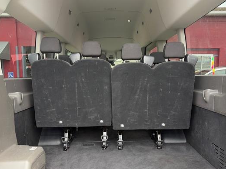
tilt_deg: -6.1
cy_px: 97
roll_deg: +1.0
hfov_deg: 56.8
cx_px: 110
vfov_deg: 44.0
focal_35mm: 32
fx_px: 209
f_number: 1.6
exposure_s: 1/122
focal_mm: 5.96
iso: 64
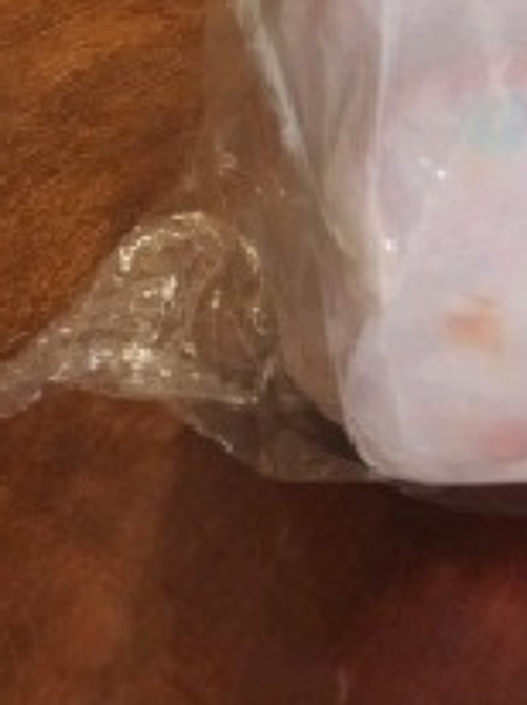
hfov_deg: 19.9
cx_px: 702
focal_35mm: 67
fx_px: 1363
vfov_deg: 27.0
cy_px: -34
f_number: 1.8
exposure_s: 1/120
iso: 320
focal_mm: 6.4
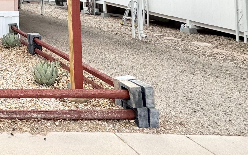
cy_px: -29
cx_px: -71
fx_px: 270
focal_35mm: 40
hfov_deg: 35.0
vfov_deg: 28.1
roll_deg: +0.4
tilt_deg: +2.1
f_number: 2.2
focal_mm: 2.22
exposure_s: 1/1178
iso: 50
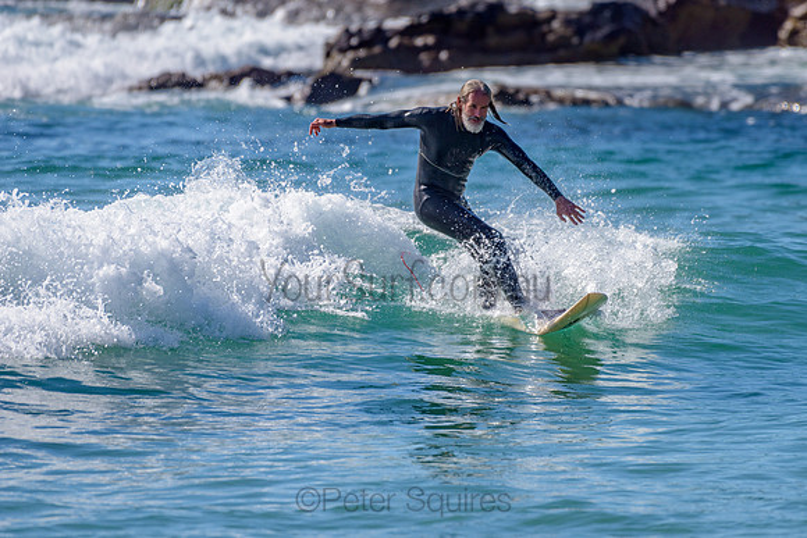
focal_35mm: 613
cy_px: 213
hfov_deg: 3.4
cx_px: 495
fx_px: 13743
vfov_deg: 2.2
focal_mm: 500
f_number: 5.6
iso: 125
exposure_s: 1/2000
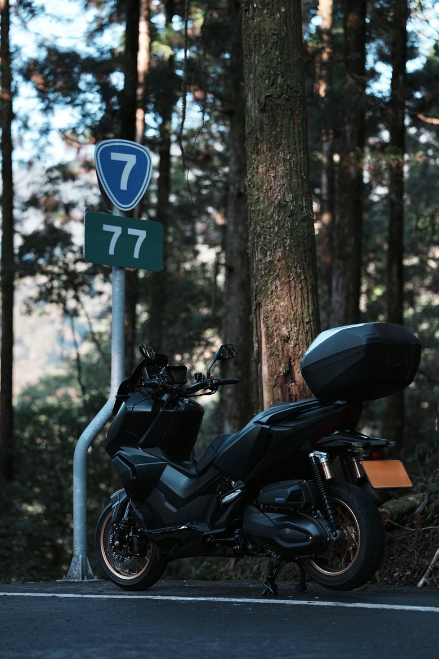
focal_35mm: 80
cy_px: 330
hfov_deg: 17.1
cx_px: 220
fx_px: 1463
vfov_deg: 25.4
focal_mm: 80
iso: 320
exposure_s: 1/1000
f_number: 2
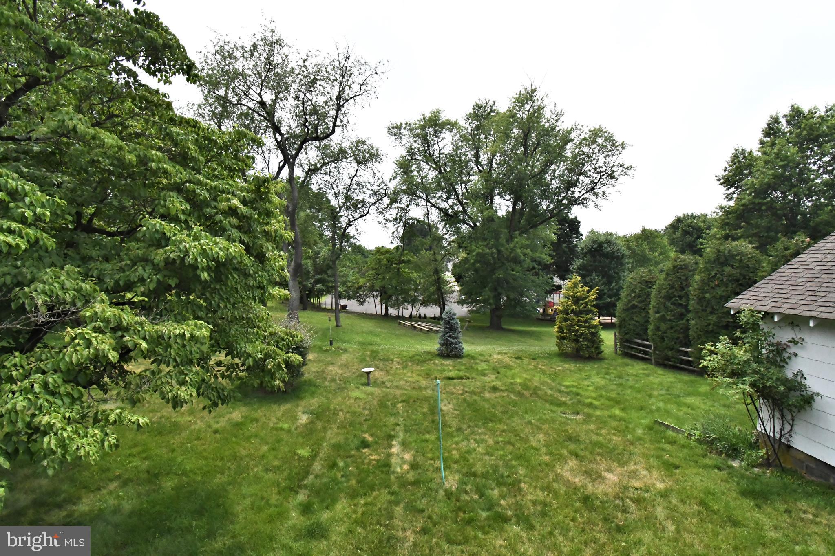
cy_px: 278
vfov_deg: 77.3
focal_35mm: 15
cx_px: 418
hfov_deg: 100.4
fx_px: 348
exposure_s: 1/4000
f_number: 13
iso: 6400
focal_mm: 10
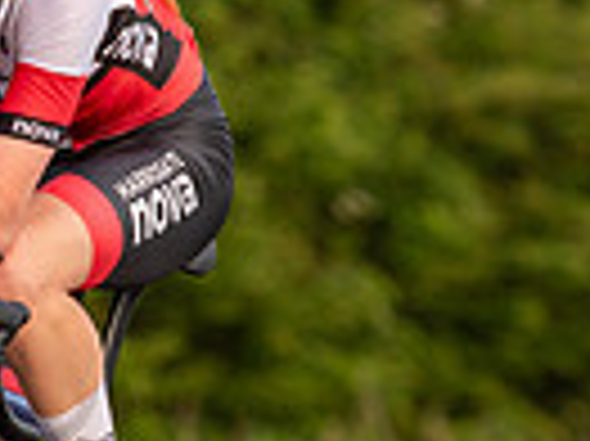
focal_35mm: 659
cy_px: 124
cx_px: 81
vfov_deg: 2.3
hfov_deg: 3.0
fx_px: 11222
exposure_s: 1/640
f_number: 3.2
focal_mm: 155
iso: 180
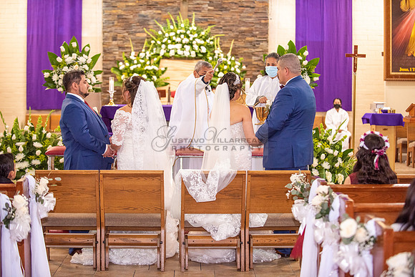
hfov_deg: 26.0
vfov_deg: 17.5
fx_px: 899
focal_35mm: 78
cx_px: 208
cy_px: 138
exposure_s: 1/160
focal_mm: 78
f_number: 2.8
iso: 2000
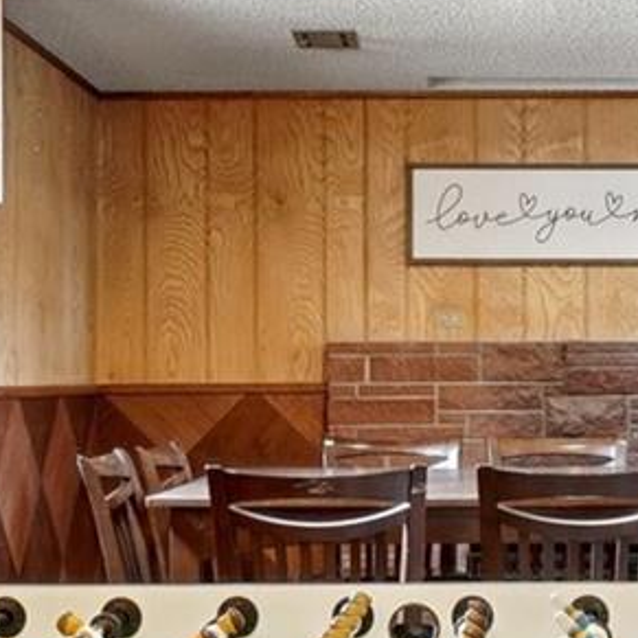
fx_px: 1752
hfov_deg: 20.4
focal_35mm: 84
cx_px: 533
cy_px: 397
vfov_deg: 20.6
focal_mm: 12
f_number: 8
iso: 400
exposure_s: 1/2.5
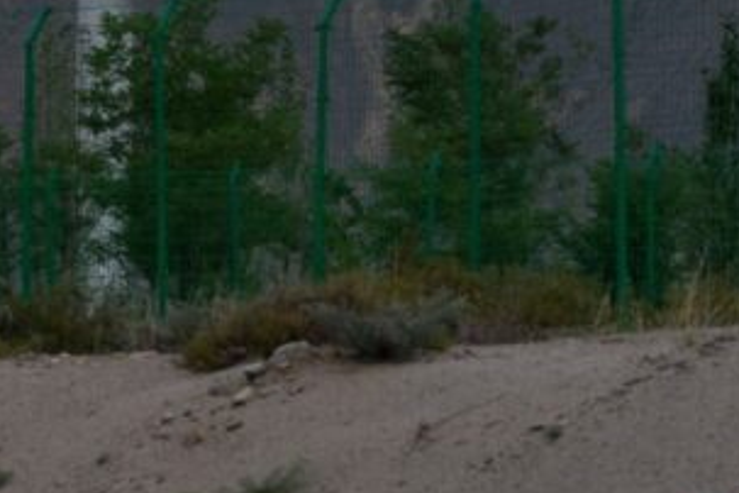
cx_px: -105
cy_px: -66
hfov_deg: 5.8
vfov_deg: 3.9
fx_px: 7225
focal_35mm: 352
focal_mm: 139
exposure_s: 1/1600
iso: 400
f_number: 5.6
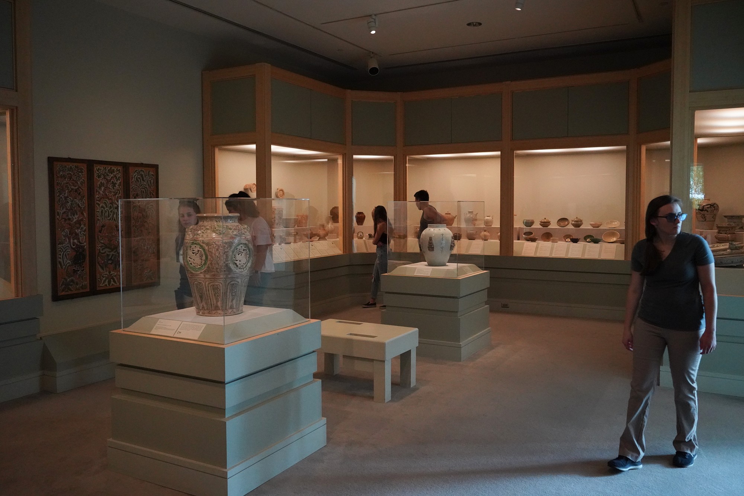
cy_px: 248
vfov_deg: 46.4
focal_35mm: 28
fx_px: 579
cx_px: 372
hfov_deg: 65.5
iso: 8000
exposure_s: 1/100
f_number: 4.5
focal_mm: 28
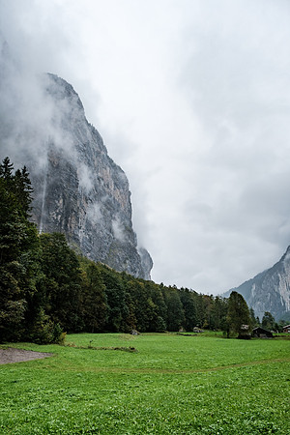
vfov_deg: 73.7
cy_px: 218
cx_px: 145
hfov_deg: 53.1
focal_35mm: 24
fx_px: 290
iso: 320
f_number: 5.6
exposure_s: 1/750
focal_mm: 16
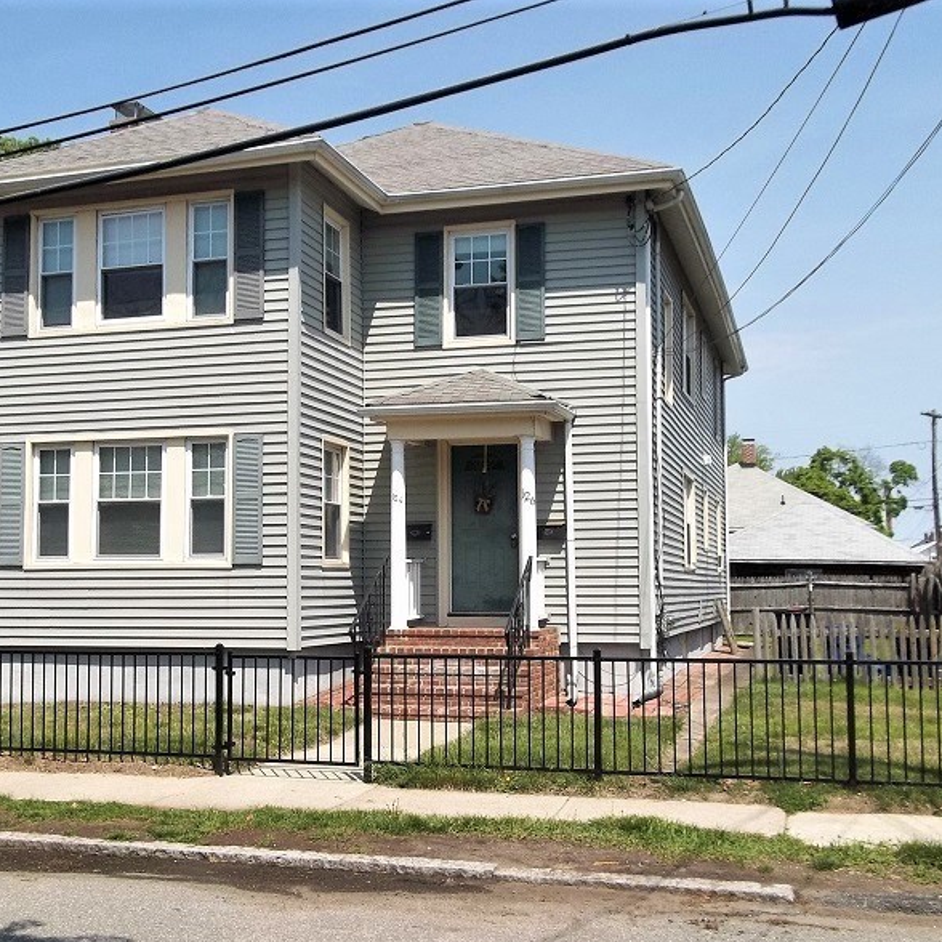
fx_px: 1170
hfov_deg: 43.4
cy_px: 473
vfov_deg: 43.9
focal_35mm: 38
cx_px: 335
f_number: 8.8
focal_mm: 5.7
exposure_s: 1/160
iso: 80
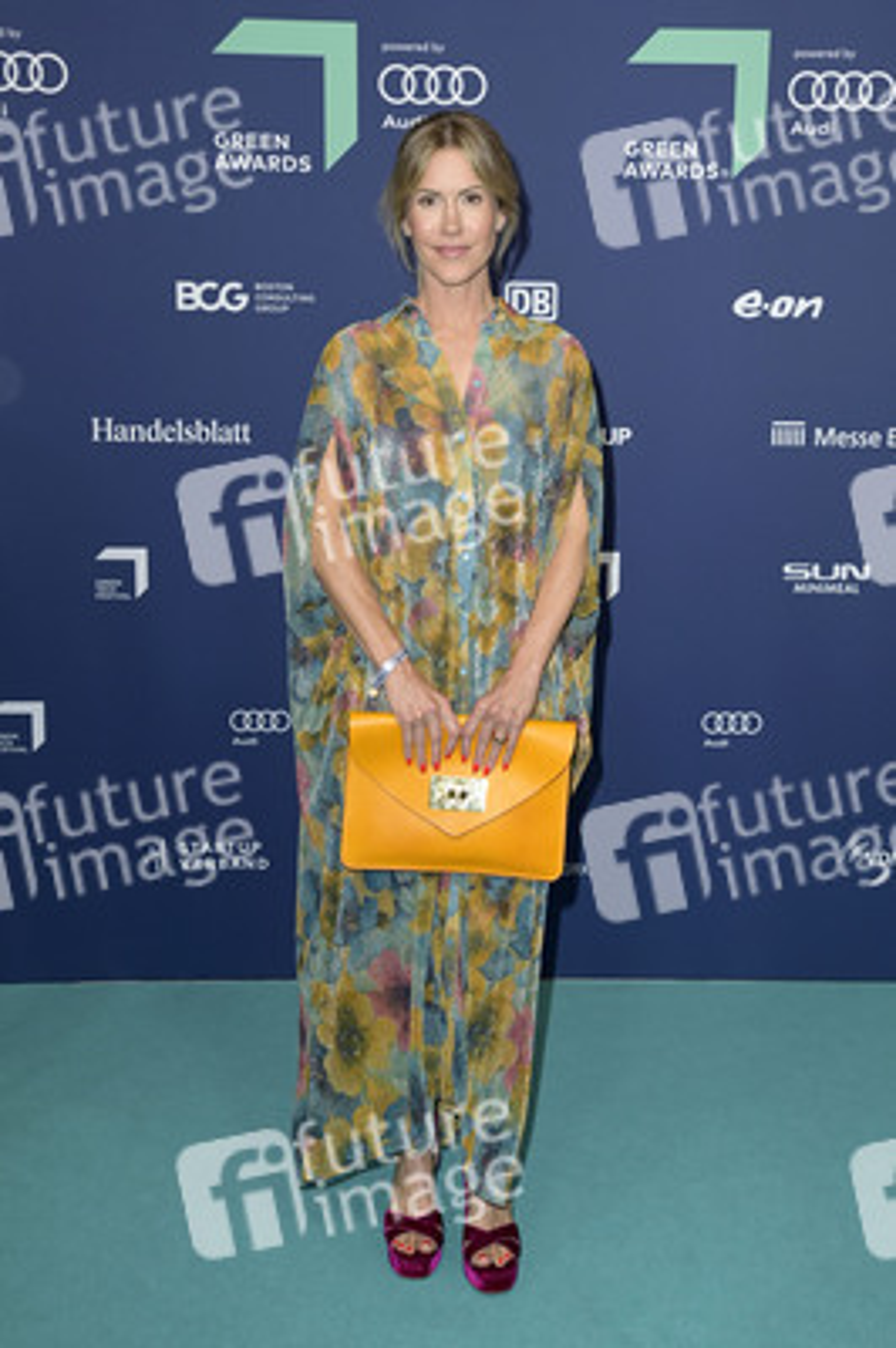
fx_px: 1496
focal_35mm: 40
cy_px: 674
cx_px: 448
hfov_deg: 33.3
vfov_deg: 48.5
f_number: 5.6
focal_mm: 40
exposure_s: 1/250
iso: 800
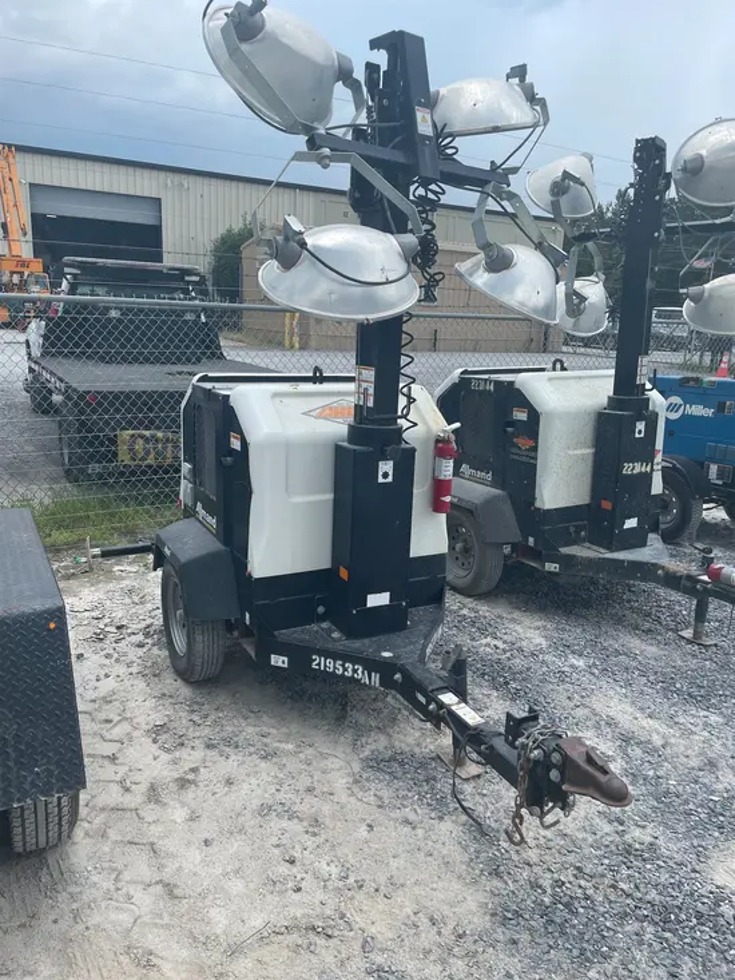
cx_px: 368
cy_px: 490
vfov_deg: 67.3
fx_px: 736
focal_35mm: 26
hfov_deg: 53.1
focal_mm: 4.2
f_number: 1.6
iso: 32
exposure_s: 1/1052
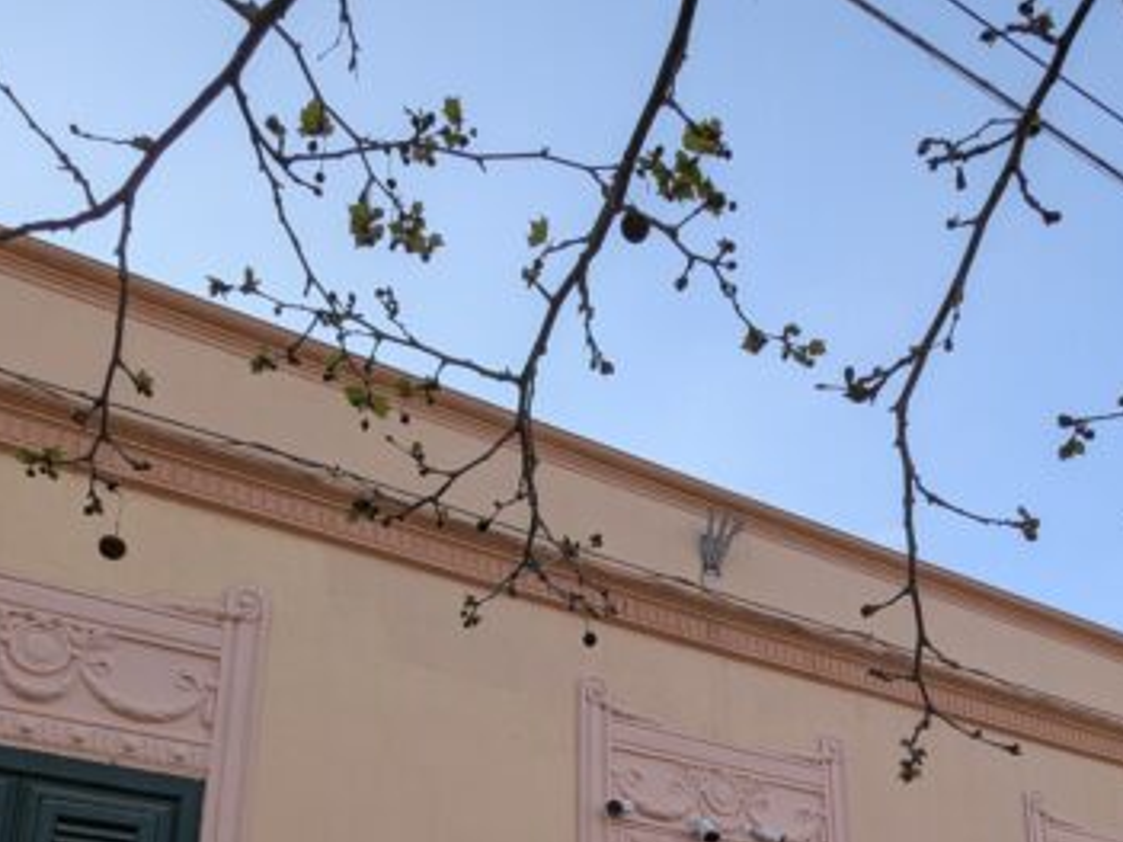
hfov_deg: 52.6
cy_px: 868
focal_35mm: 35
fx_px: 1135
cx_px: 579
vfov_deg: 36.1
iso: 49
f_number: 2.2
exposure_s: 1/850
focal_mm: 2.35
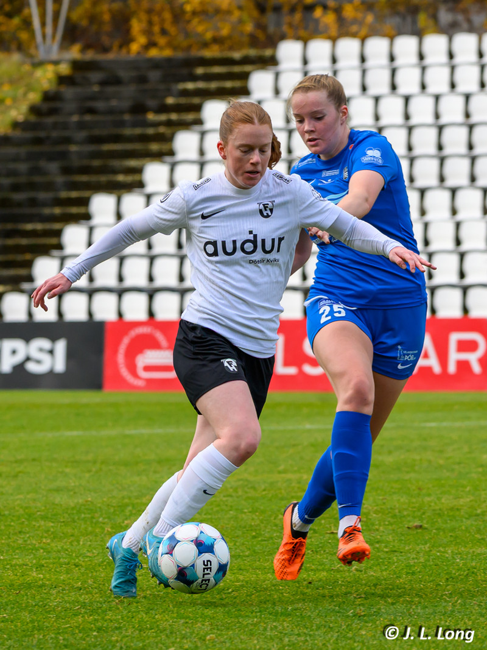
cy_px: 347
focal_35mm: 348
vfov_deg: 5.7
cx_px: 227
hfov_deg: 4.3
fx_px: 6522
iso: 500
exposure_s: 1/1000
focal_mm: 180
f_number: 6.3
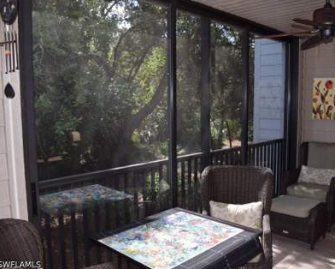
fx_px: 308
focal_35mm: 31
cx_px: 201
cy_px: 134
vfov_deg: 47.1
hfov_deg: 56.7
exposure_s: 1/125
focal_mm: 18
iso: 125
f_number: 5.6
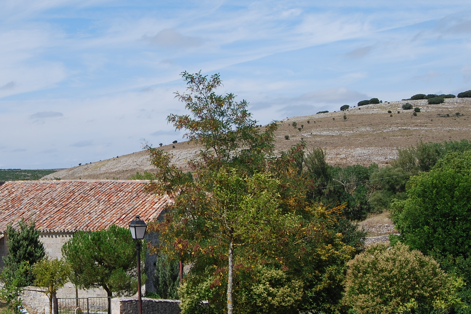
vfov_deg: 22.6
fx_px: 785
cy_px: 118
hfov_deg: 32.8
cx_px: 123
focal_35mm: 60
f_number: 10
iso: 140
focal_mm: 24
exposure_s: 1/250
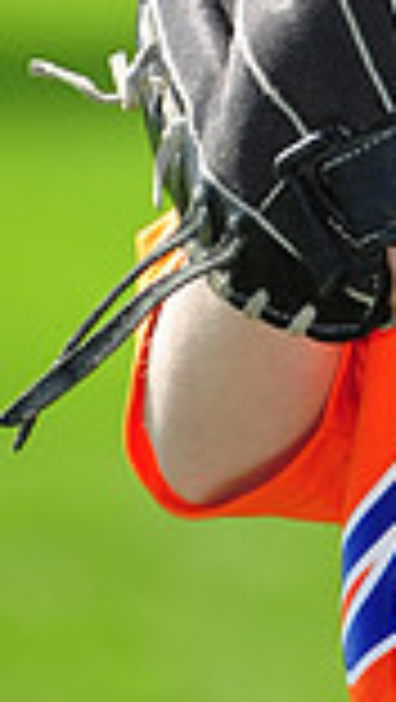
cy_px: -464
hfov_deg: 1.6
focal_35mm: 780
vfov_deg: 2.8
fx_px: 14529
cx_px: 648
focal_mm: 200
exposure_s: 1/800
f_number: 4.5
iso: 200
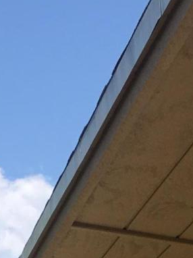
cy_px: 529
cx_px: 238
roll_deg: -4.1
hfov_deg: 9.6
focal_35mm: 152
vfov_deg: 11.6
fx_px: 1131
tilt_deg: +5.5
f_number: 2.2
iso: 25
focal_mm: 4.15
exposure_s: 1/1374
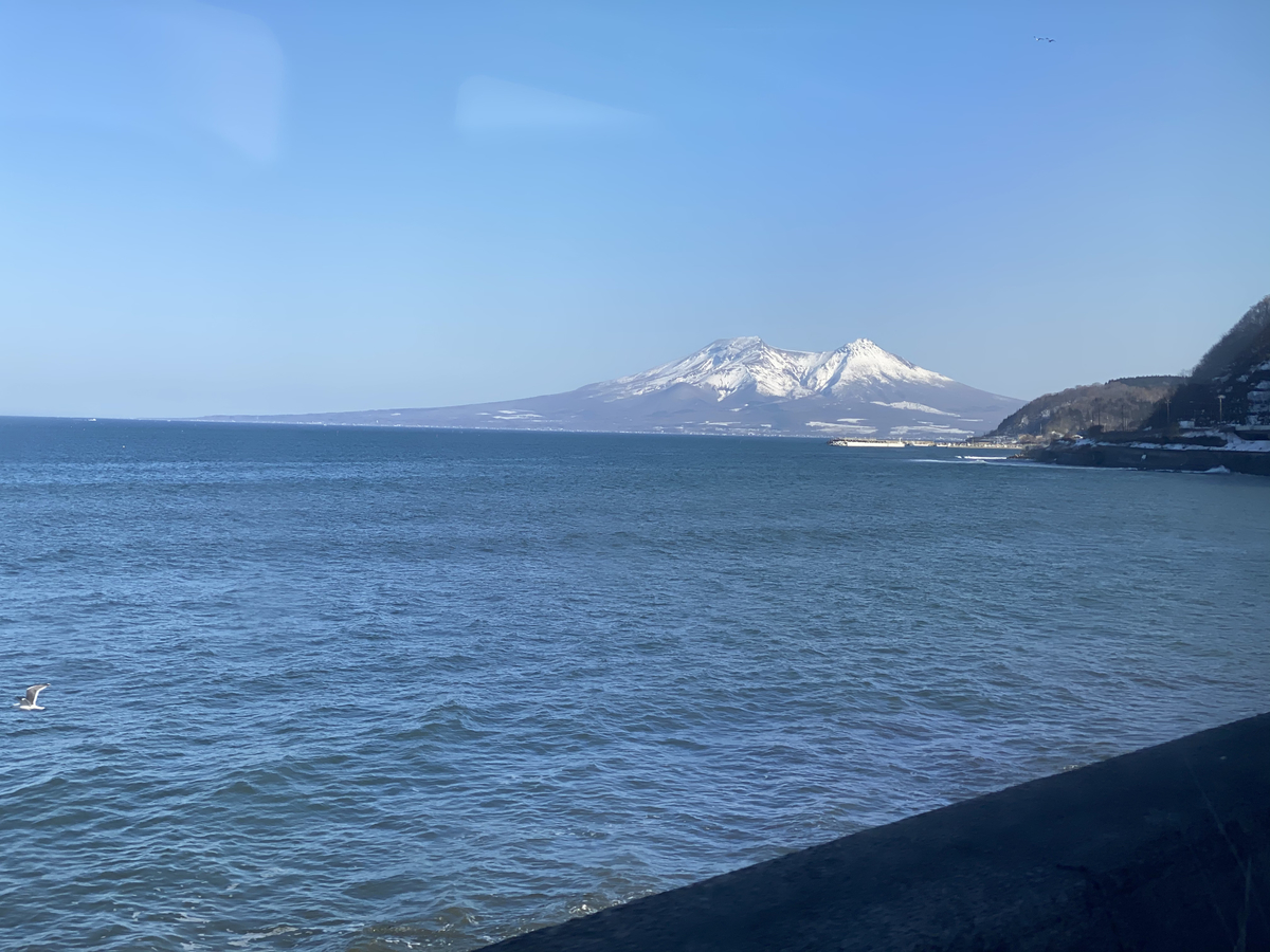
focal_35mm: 52
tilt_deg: +0.5
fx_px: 1908
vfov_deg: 28.0
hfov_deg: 36.8
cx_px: 635
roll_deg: +0.3
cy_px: 476
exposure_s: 1/1065
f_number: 2
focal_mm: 6
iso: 20
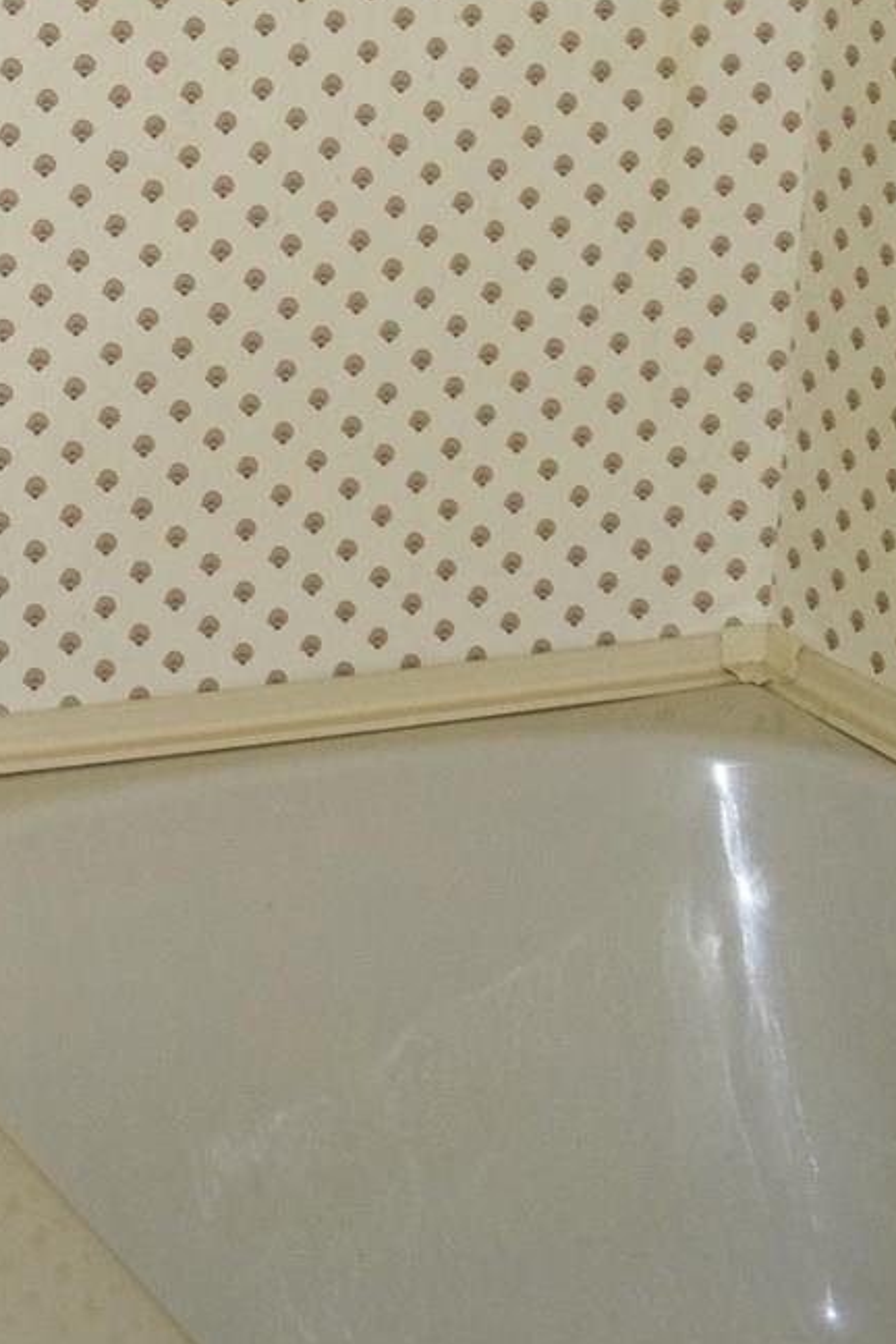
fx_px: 3584
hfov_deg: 13.7
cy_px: -162
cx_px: -275
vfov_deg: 20.2
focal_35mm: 96
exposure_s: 1/60
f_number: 3.5
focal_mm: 18
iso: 1250
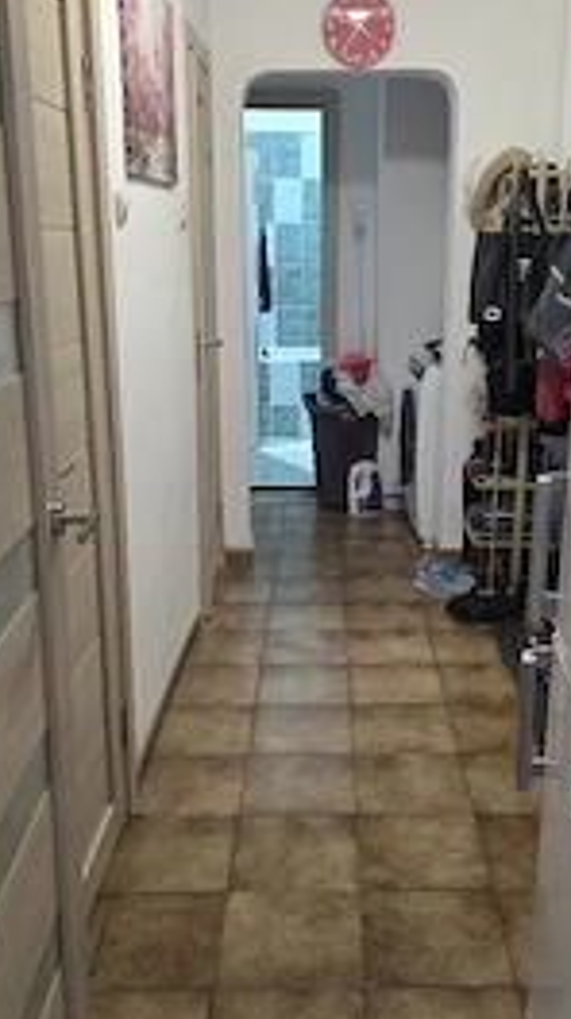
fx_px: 1025
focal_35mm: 38
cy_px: 513
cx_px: 340
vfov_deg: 52.8
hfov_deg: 31.0
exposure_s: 1/101
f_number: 1.7
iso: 500
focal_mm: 6.25
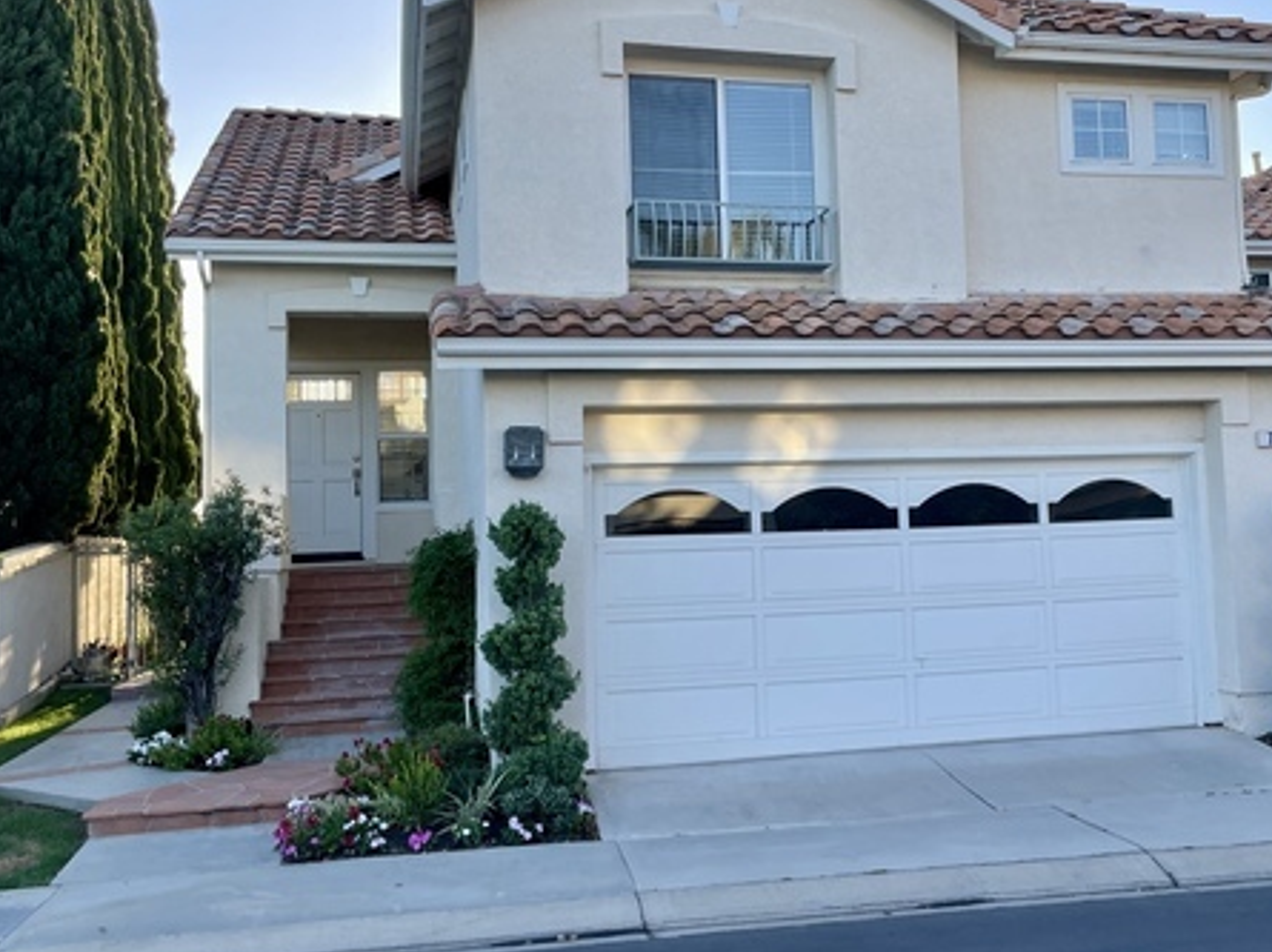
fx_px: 1432
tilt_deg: +5.7
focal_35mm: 39
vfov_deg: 36.7
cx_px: 787
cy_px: 423
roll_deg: +2.9
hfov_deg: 47.5
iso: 32
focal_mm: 4.2
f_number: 1.6
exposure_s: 1/831
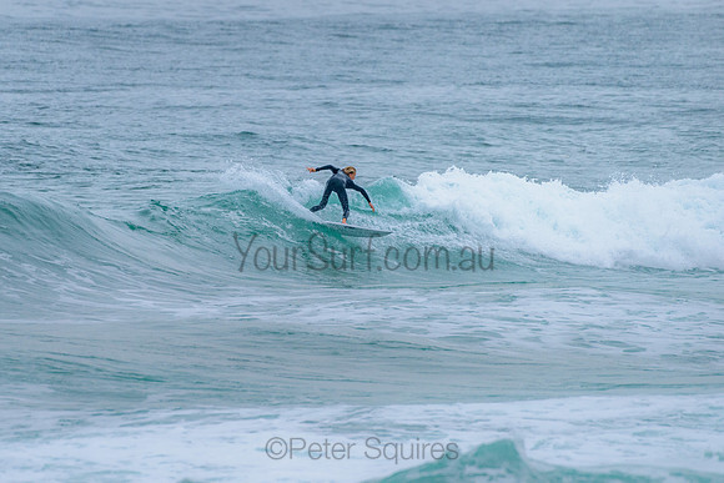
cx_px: 281
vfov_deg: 2.2
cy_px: 187
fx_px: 12309
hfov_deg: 3.4
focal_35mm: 612
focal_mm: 500
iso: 1100
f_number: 5.6
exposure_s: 1/2000
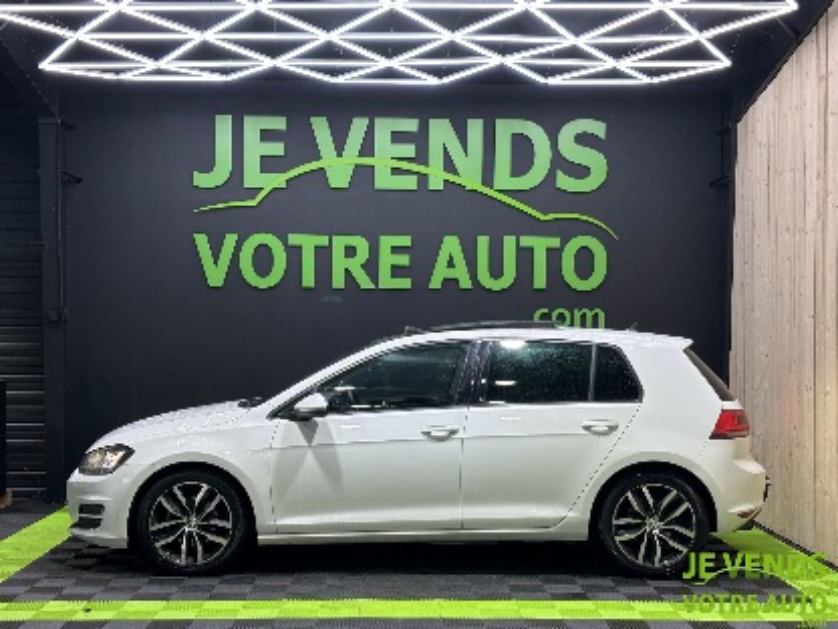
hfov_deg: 36.8
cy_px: 314
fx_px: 1259
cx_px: 419
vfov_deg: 28.0
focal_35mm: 52
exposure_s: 1/100
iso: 40
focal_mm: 5.96
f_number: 1.6
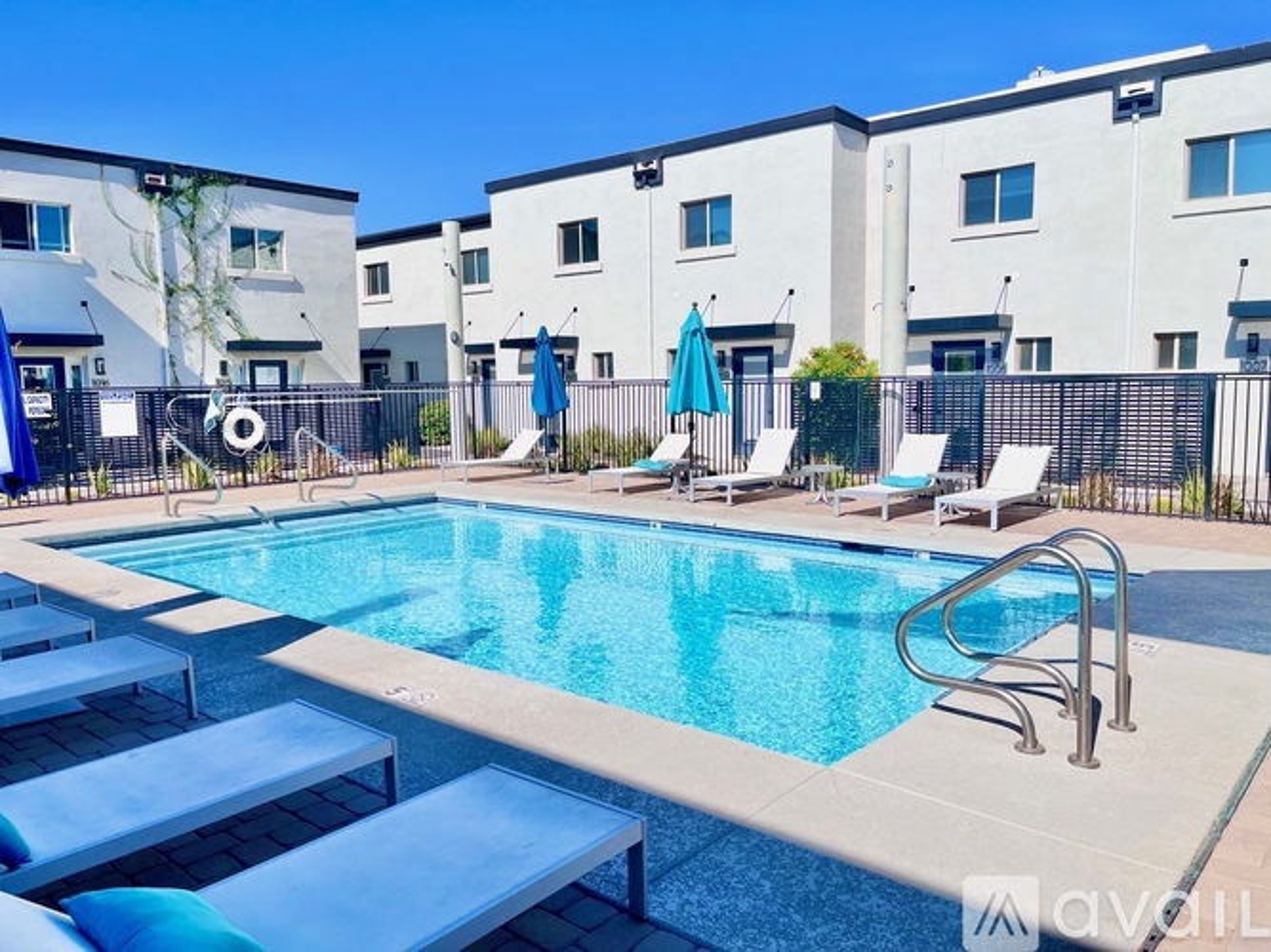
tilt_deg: -5.5
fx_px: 954
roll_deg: +0.7
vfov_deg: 53.0
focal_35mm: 26
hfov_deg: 67.3
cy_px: 476
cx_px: 636
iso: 50
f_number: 1.6
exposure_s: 1/6897
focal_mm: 5.1
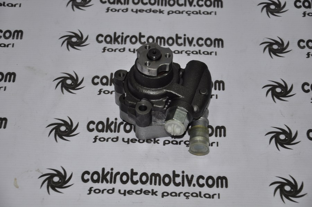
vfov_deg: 13.8
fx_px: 857
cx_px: 156
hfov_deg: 20.6
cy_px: 104
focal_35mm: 99
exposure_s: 1/60
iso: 200
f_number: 5.3
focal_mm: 66
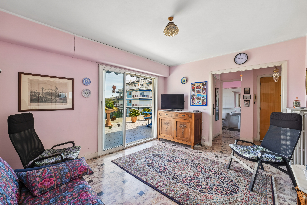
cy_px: 102
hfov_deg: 104.2
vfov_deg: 81.3
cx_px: 154
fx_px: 119
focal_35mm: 14
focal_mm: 14
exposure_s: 1/8
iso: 125
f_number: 11
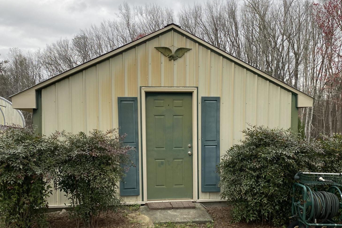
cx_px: 172
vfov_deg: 35.5
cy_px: 156
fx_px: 351
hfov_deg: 51.9
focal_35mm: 37
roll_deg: +0.4
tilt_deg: -4.2
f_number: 1.8
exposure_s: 1/489
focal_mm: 4.25
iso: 32
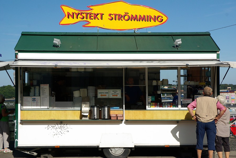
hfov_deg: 25.5
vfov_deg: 17.2
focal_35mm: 80
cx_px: 118
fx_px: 522
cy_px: 79
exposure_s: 1/500
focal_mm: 53
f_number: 6.3
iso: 250
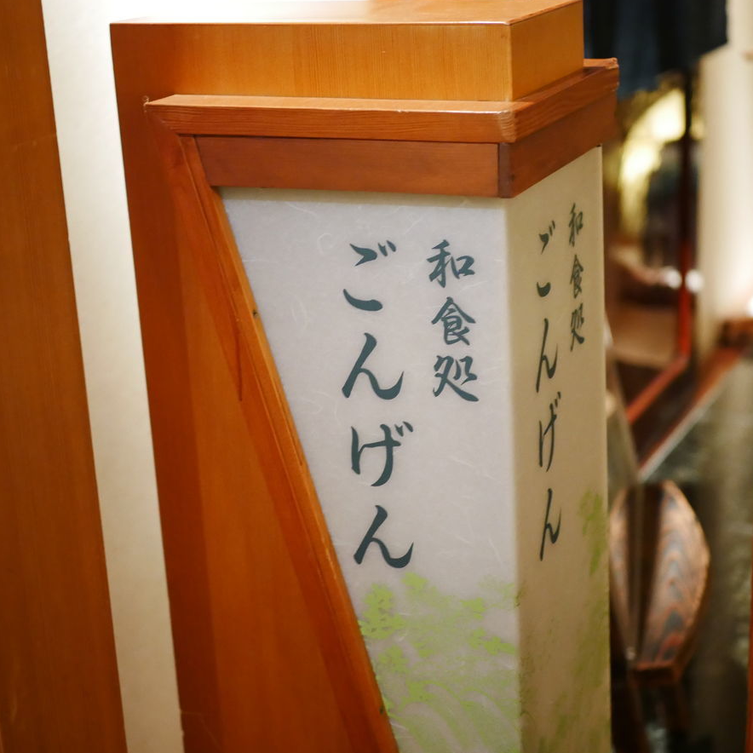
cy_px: 373
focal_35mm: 60
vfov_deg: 28.6
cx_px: 399
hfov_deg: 28.6
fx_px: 1477
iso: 3200
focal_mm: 25
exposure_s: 1/60
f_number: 1.7
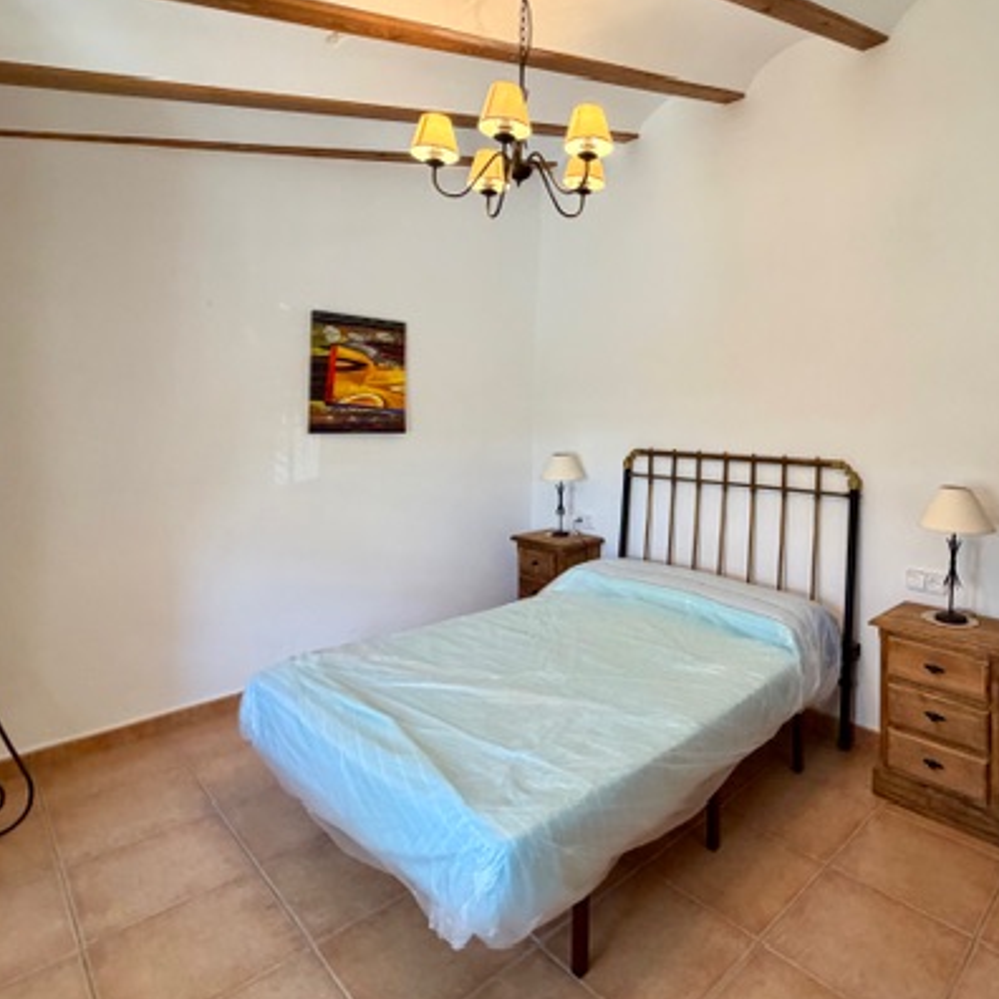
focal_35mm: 20
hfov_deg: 73.6
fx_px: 653
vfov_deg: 74.1
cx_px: 623
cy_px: 404
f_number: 2.2
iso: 250
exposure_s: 1/100
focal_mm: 2.22
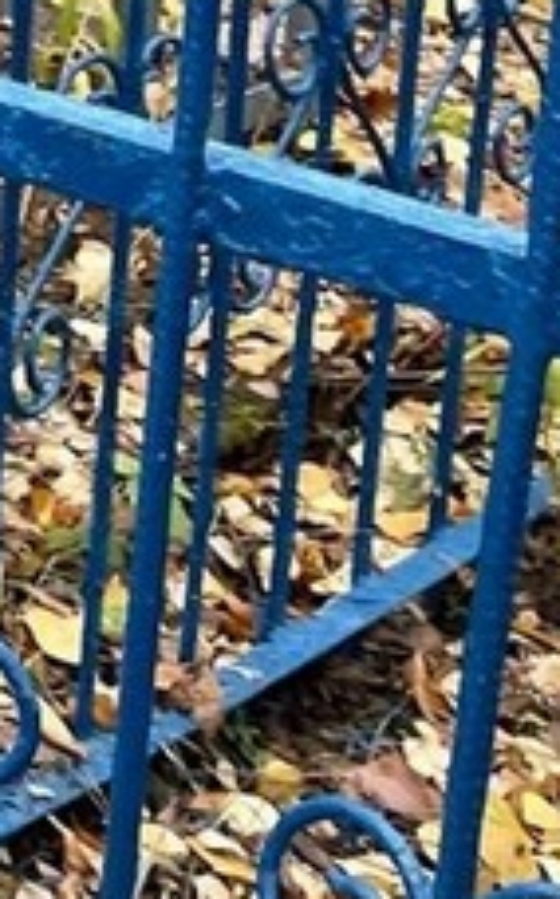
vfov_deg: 15.4
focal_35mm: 124
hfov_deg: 8.6
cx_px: -1152
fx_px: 3036
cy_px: -501
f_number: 1.6
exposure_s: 1/144
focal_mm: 4.2
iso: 32
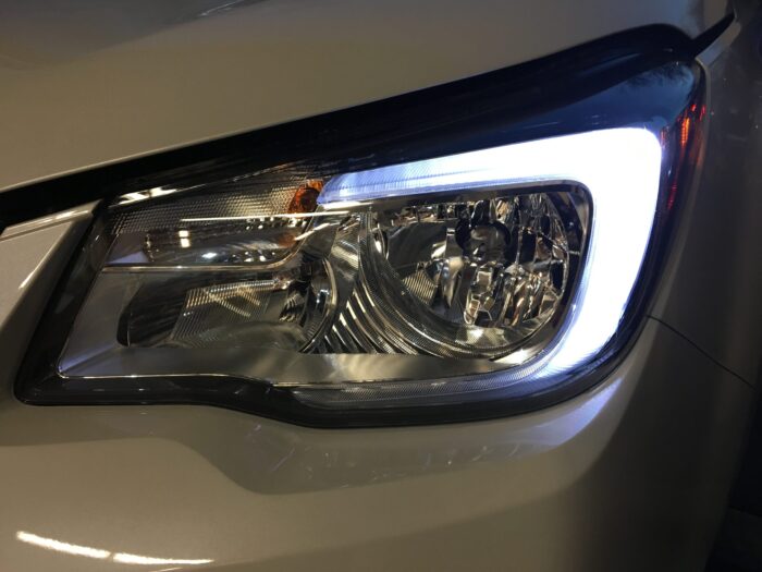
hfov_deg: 61.7
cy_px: 286
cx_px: 381
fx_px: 638
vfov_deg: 48.2
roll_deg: -0.4
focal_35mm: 29
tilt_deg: -21.6
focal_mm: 4.15
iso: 80
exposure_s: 1/30
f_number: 2.2
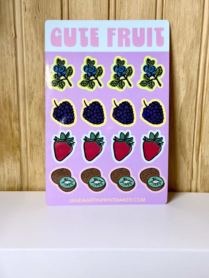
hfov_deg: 30.3
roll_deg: -0.7
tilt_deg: -13.9
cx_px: 104
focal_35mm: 48
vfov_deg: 39.7
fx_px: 386
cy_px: 139
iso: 80
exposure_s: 1/120
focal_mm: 6.76
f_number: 1.78
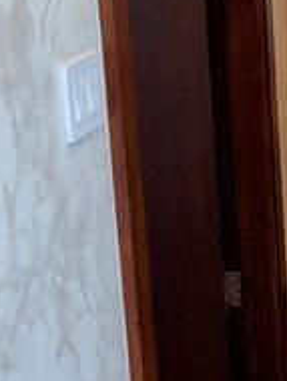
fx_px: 904
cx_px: 470
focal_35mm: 82
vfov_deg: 22.9
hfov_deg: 16.0
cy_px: 4
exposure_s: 1/60
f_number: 2.2
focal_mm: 1.8
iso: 100
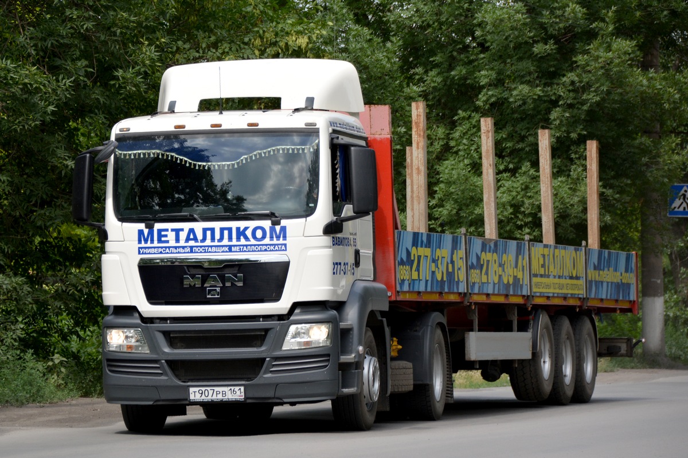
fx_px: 3725
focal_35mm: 195
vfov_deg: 7.0
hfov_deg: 10.6
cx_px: 344
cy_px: 229
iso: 400
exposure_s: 1/1250
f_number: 5.6
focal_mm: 130
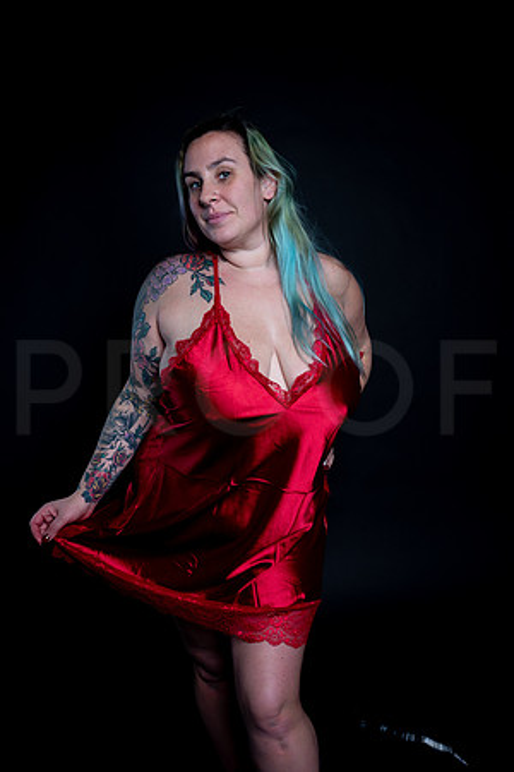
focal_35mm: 35
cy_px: 386
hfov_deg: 37.9
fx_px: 750
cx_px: 257
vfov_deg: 54.4
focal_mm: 35
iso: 100
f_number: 10
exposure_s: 1/160
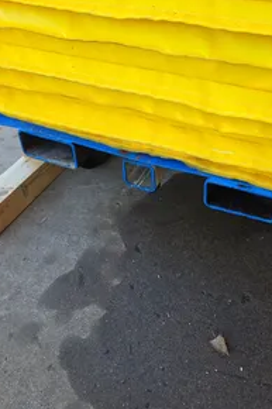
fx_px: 374
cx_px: 179
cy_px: 199
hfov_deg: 39.5
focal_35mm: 33
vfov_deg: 57.2
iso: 32
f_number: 1.4
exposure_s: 1/180
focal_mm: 6.5
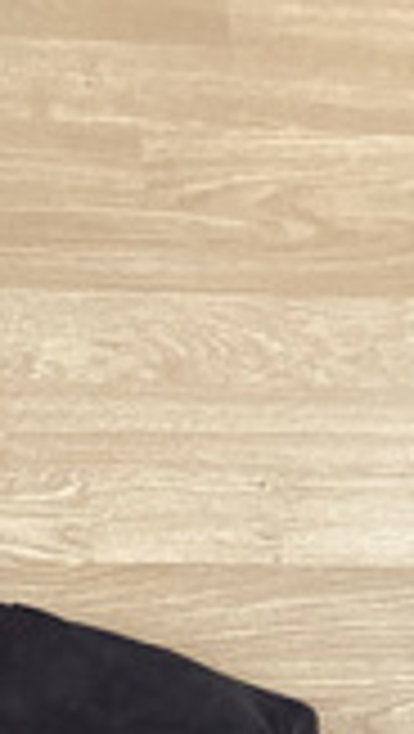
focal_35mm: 87
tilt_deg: -74.0
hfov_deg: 12.7
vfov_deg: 21.0
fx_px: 1693
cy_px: 1081
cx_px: -317
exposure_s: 1/30
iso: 1000
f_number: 1.8
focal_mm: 4.25
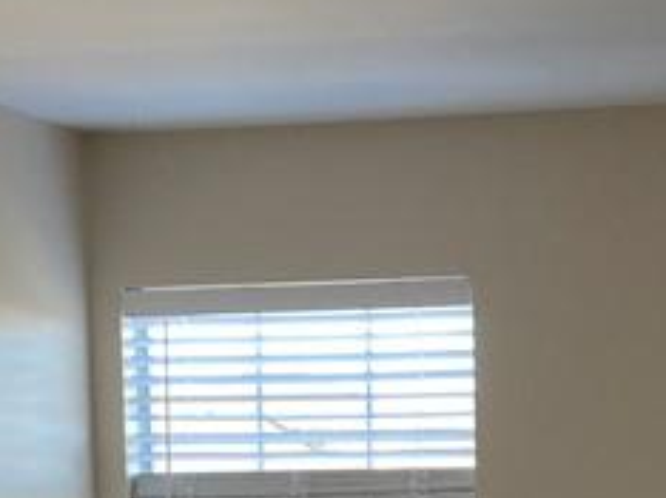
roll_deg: -1.5
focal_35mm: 114
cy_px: 743
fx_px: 2191
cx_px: 492
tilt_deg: -4.6
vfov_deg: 12.4
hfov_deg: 17.2
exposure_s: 1/120
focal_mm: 4.25
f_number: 1.8
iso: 80
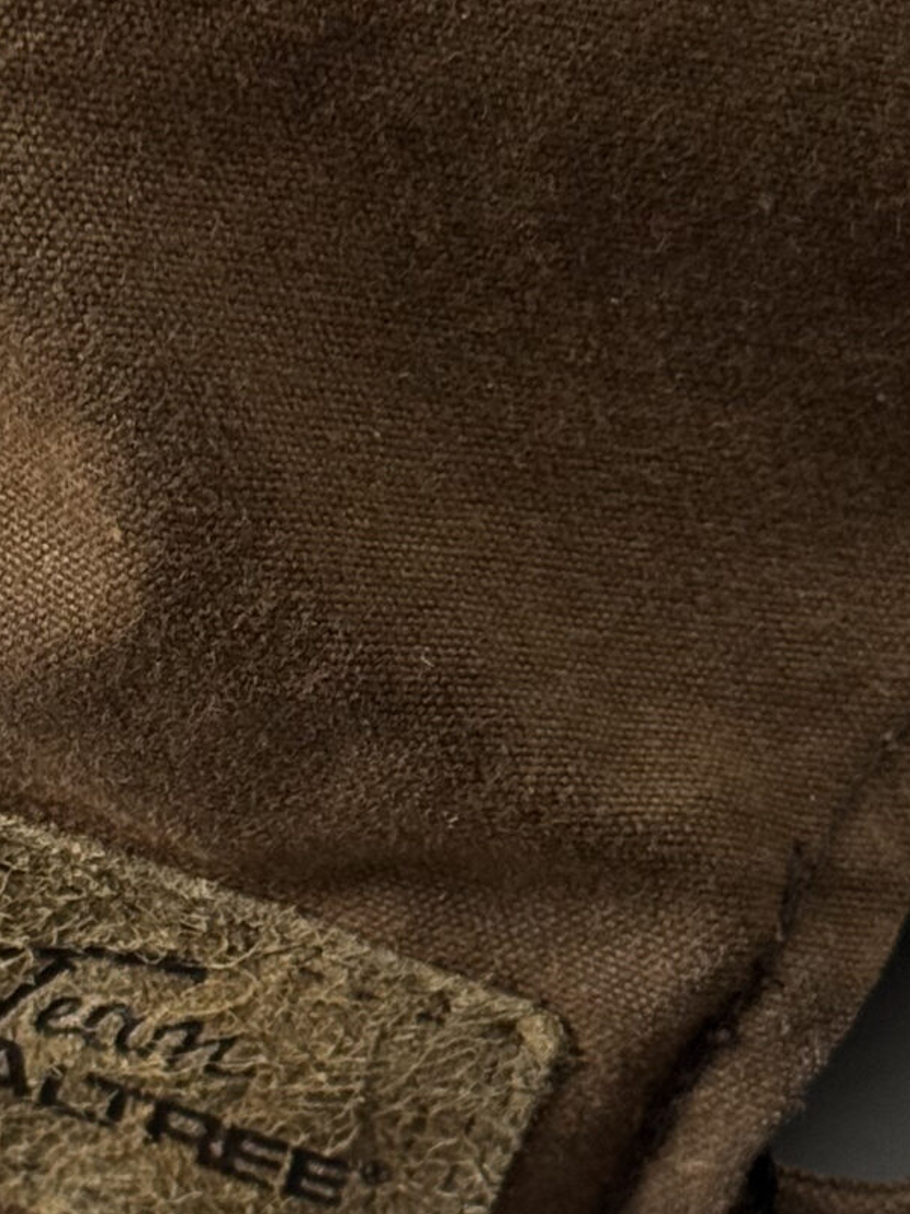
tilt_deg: -43.4
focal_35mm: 153
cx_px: 130
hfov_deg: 9.7
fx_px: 5364
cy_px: 703
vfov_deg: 12.9
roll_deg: -1.9
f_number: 1.78
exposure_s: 1/60
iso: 250
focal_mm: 6.76
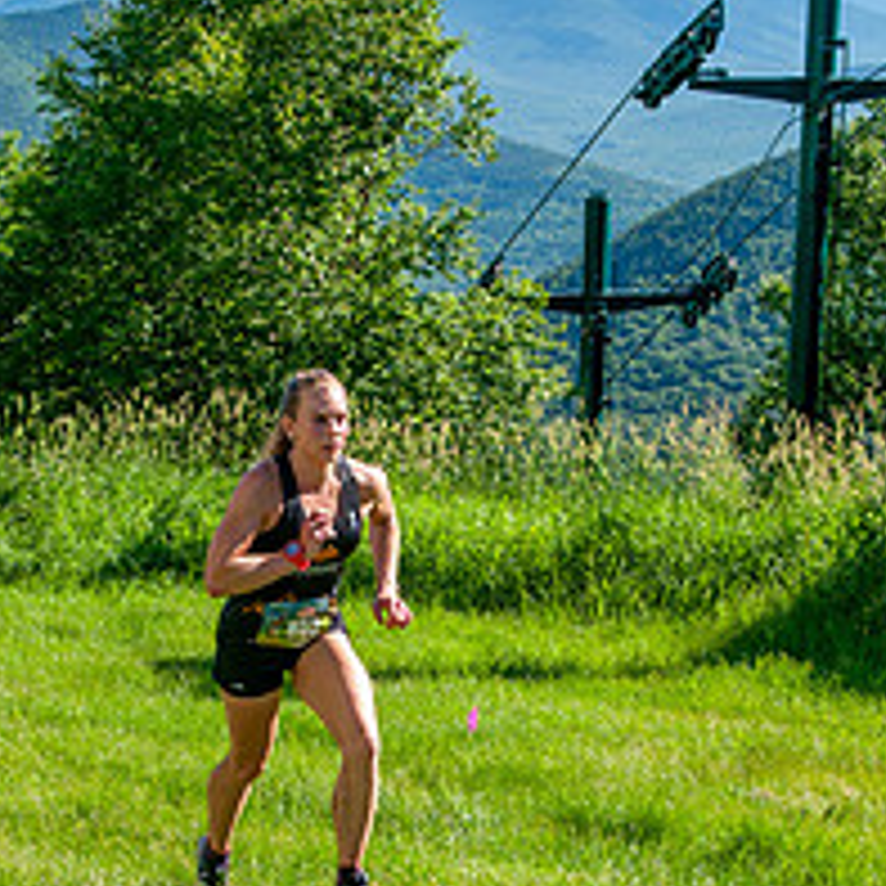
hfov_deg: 17.6
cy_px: 783
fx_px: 2867
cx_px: 376
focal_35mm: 99
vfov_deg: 17.3
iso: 200
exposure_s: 1/400
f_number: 8
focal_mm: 34
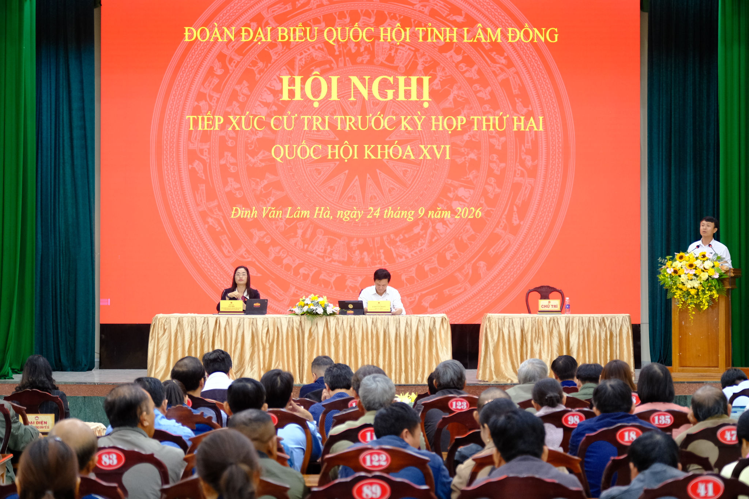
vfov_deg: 16.1
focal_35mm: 85
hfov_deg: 23.9
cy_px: 250
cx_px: 374
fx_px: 1768
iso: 1600
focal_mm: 56.5
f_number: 4
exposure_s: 1/60
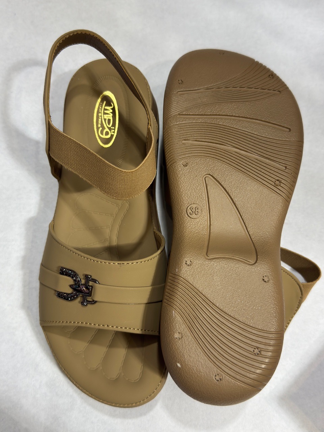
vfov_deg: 52.6
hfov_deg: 40.7
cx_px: 162
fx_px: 437
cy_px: 216
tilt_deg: -76.5
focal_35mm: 35
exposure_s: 1/122
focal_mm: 6.76
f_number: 1.78
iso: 80
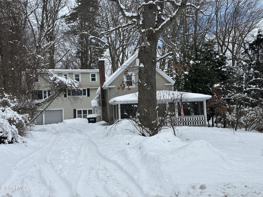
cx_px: 132
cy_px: 98
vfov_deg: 30.3
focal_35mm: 48
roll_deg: +2.8
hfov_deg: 39.7
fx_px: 365
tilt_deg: +2.8
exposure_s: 1/3876
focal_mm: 6.86
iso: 64
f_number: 1.78
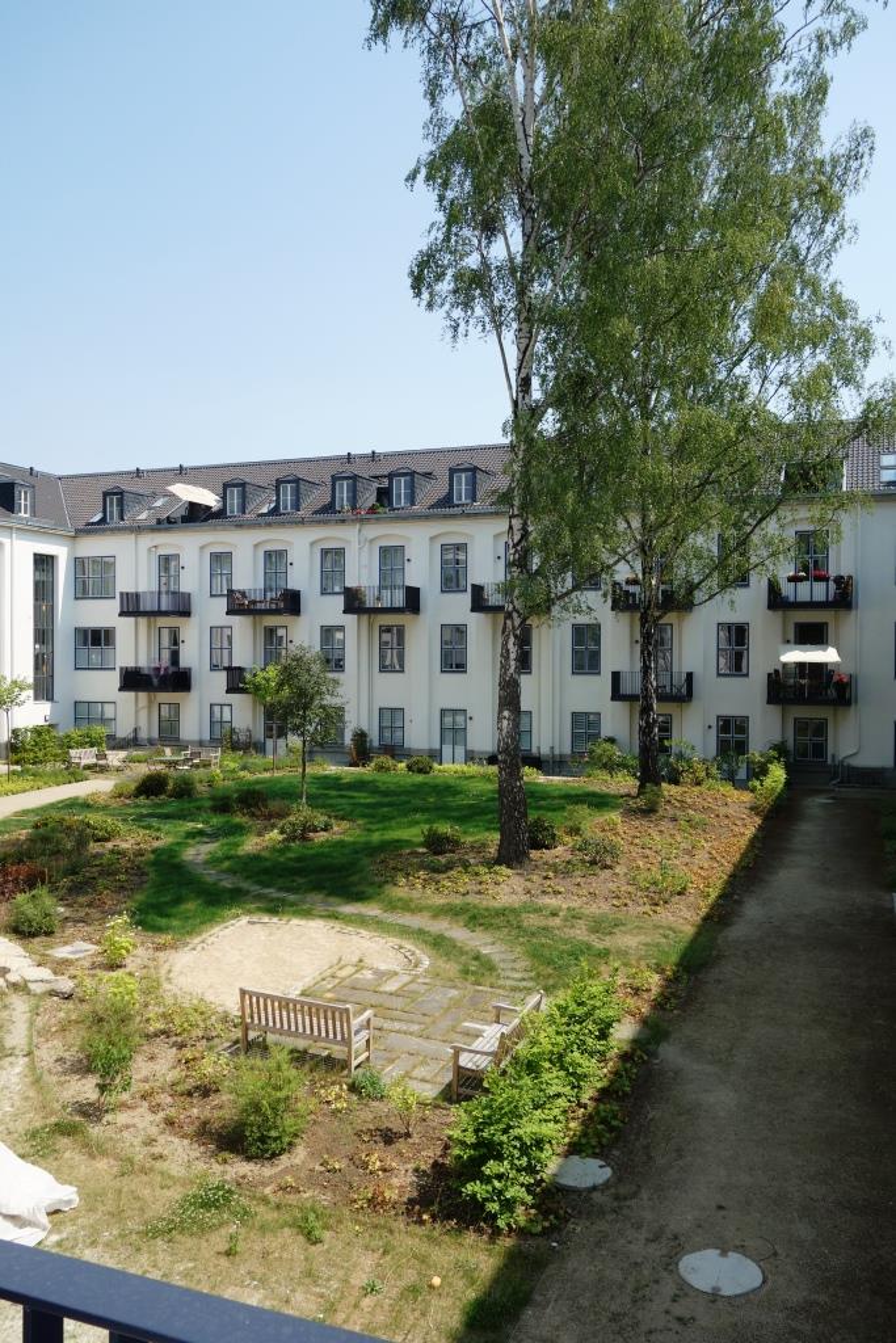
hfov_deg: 46.4
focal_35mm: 28
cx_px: 448
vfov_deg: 65.5
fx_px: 1045
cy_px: 672
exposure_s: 1/500
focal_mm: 10.4
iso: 125
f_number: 5.6
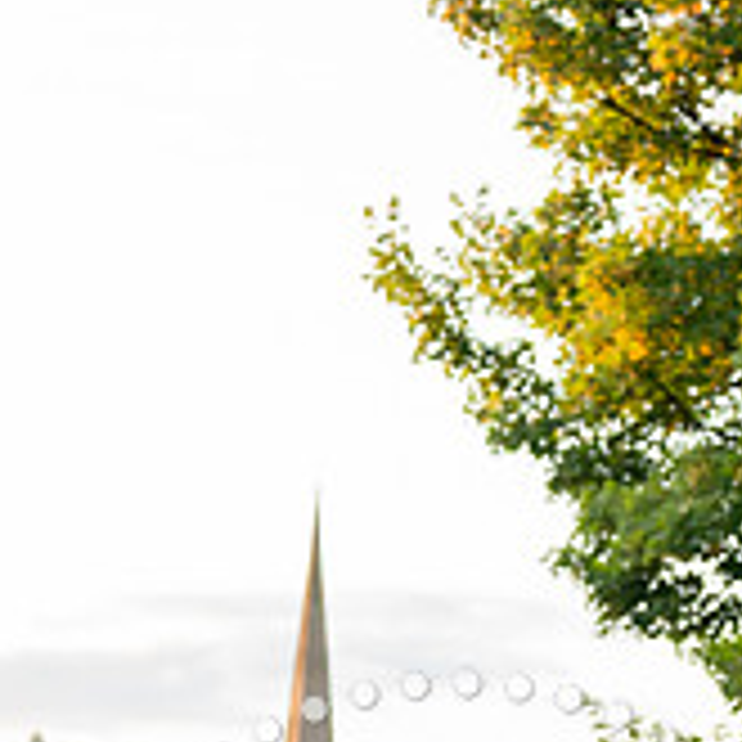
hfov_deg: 10.8
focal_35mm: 162
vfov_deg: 10.7
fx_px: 3929
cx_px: 544
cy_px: 711
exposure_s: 1/1000
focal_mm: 70
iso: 2000
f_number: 2.8
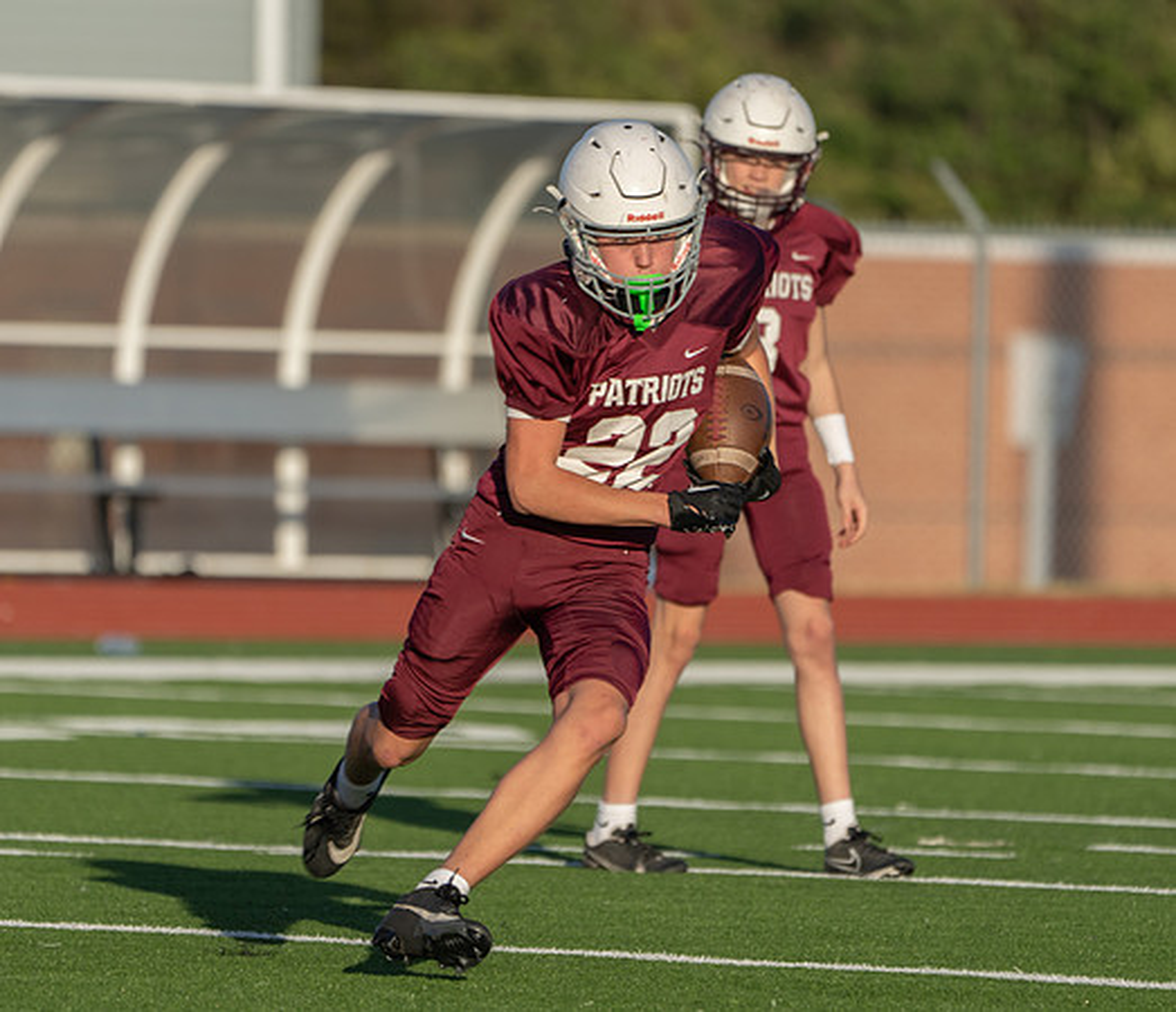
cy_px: 510
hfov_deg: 3.1
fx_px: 21634
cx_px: 594
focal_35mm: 603
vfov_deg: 2.7
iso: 200
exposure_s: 1/1000
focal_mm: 400
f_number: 5.6
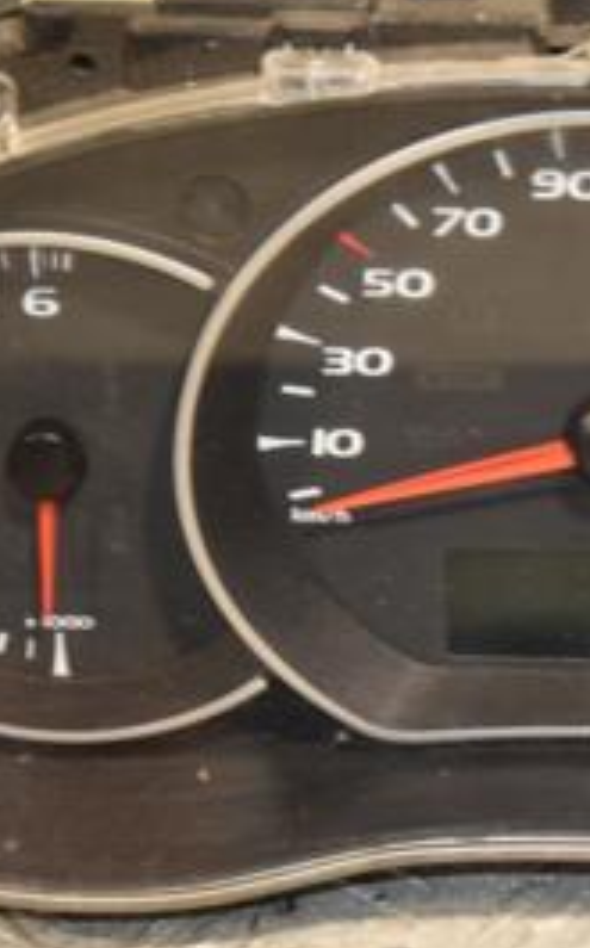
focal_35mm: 201
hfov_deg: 6.5
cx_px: 583
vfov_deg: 10.4
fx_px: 5185
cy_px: 433
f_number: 5
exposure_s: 1/80
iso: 800
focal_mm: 58
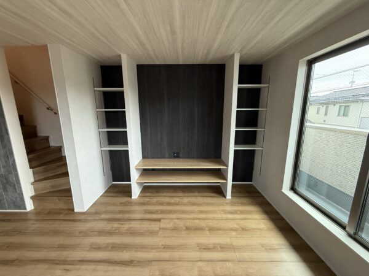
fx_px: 149
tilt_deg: -9.9
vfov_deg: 85.7
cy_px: 138
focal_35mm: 14
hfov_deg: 102.1
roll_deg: +0.3
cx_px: 184
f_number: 2.2
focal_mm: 2.22
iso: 400
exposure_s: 1/60
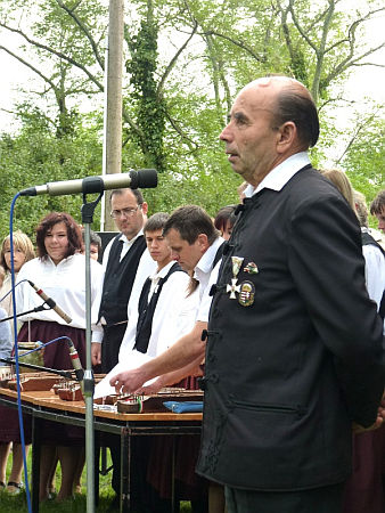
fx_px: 1911
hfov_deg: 11.5
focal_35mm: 129
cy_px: 256
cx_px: 192
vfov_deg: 15.3
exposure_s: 1/125
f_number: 4
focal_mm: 23
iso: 125
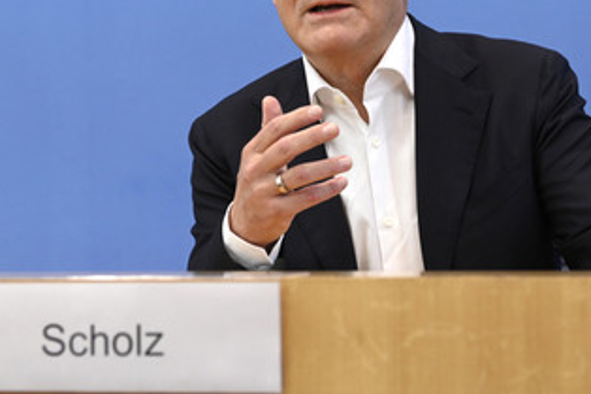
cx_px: 298
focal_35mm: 112
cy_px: 119
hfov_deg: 18.3
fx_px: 1838
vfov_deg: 12.2
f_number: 5
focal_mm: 78
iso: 3200
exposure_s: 1/1000
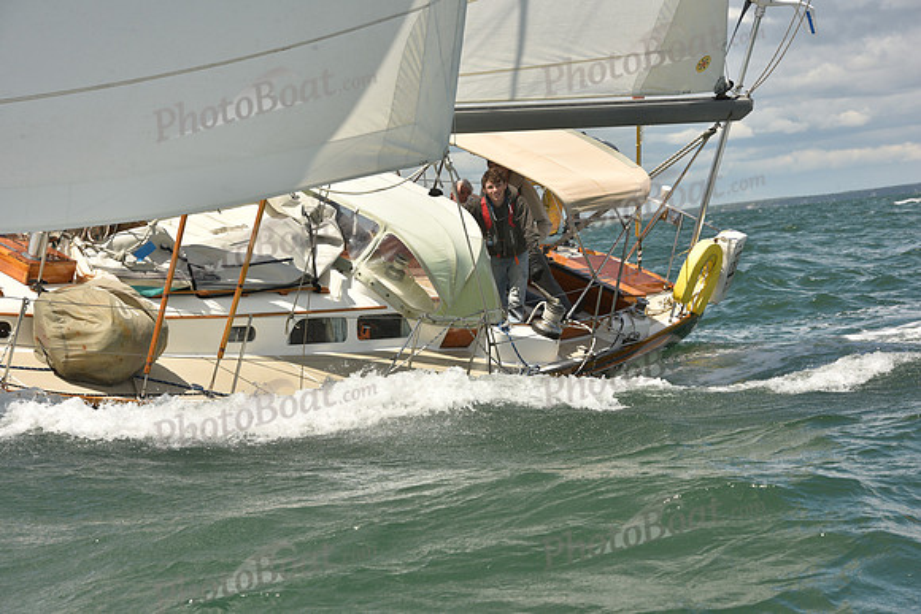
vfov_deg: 11.2
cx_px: 460
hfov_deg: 16.8
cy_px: 307
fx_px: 3122
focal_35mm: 122
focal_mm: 122
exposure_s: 1/800
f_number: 11
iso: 320
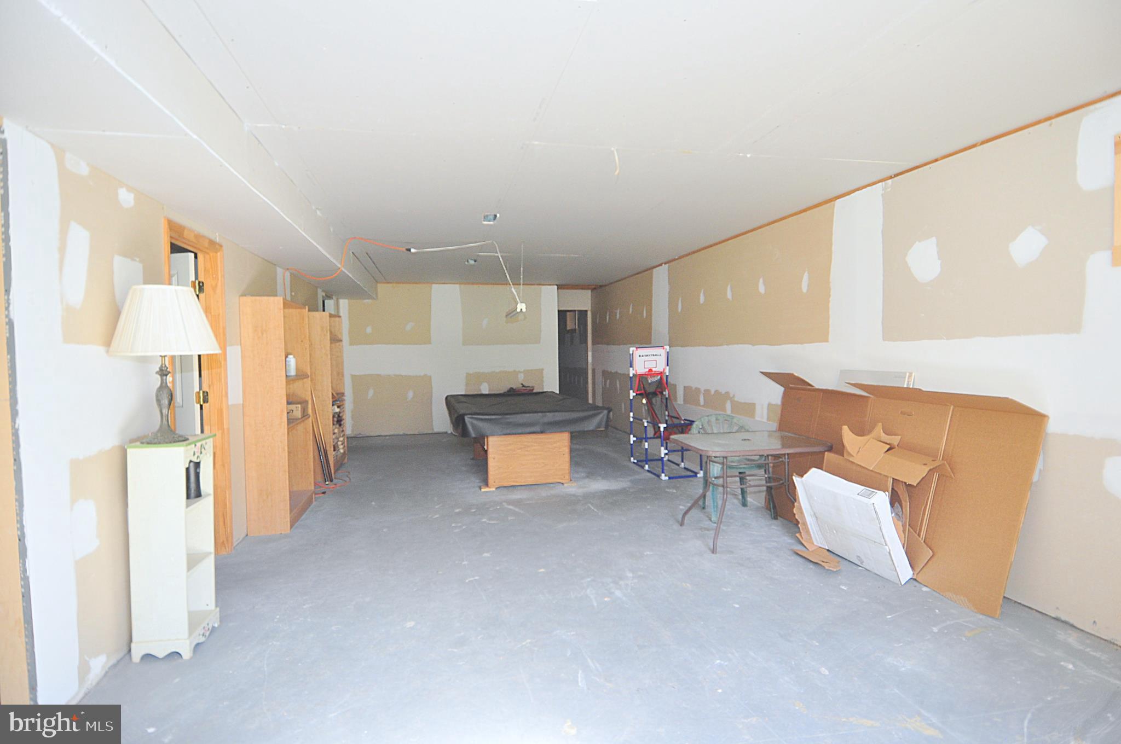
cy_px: 372
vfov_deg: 67.2
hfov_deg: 90.1
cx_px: 560
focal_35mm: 18
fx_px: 560
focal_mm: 12
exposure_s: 1/60
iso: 400
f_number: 4
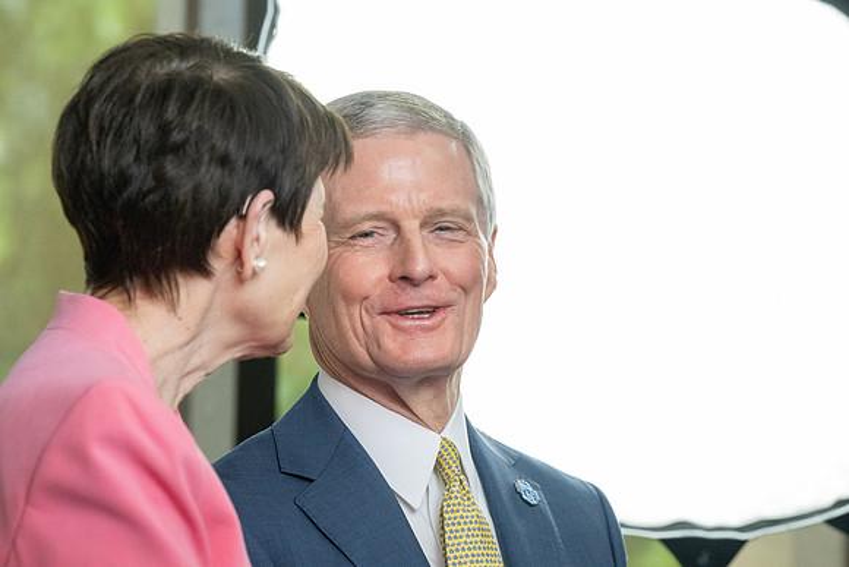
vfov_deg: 6.9
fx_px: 4718
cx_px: 424
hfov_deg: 10.3
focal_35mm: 200
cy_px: 284
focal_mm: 200
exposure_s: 1/200
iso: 5000
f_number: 8
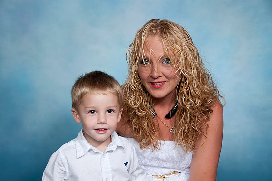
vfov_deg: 17.9
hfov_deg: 26.7
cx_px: 135
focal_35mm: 76
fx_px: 574
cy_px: 90
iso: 100
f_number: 7.1
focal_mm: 50
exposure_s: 1/60
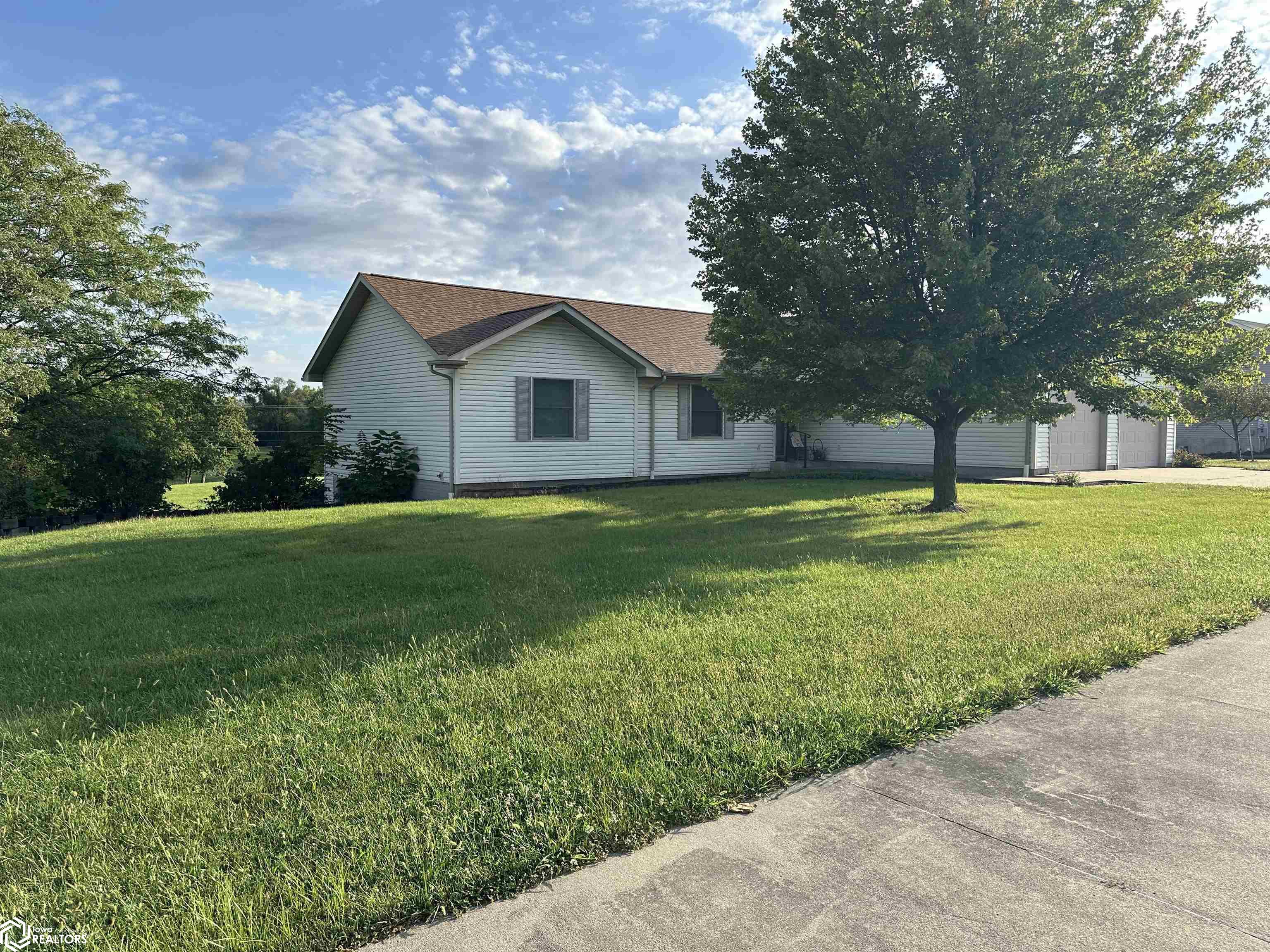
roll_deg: -0.3
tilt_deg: -1.9
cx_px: 635
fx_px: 881
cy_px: 476
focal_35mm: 24
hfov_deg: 71.6
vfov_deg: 56.8
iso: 80
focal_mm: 6.86
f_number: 1.78
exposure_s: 1/2353
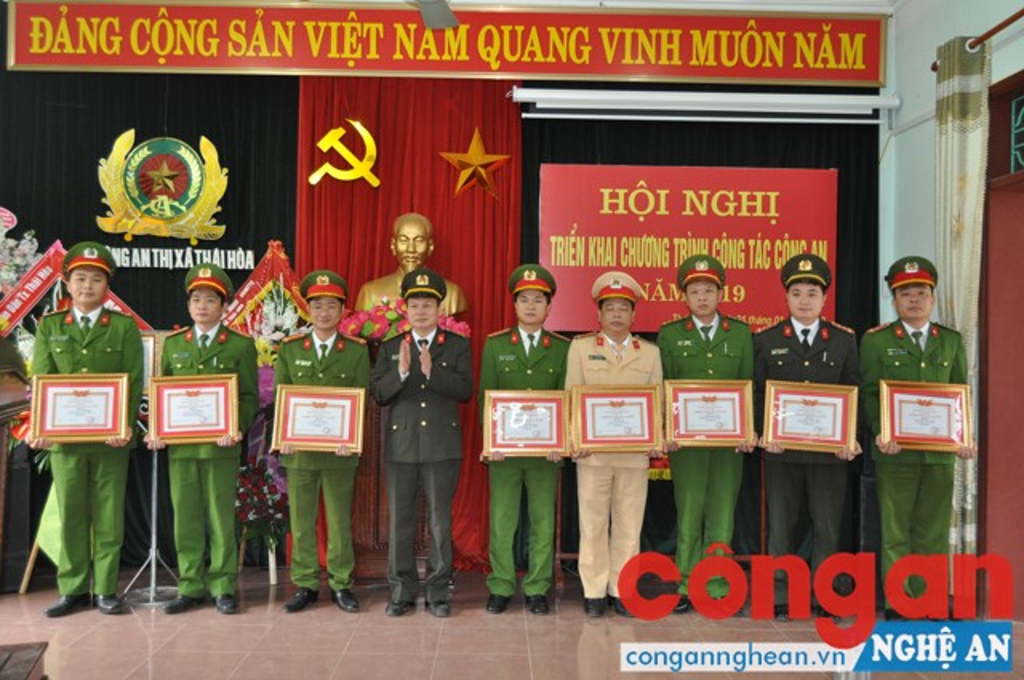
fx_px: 937
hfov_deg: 57.3
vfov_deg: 39.9
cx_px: 512
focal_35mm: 33
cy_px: 340
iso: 800
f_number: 3.5
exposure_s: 1/60
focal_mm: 22
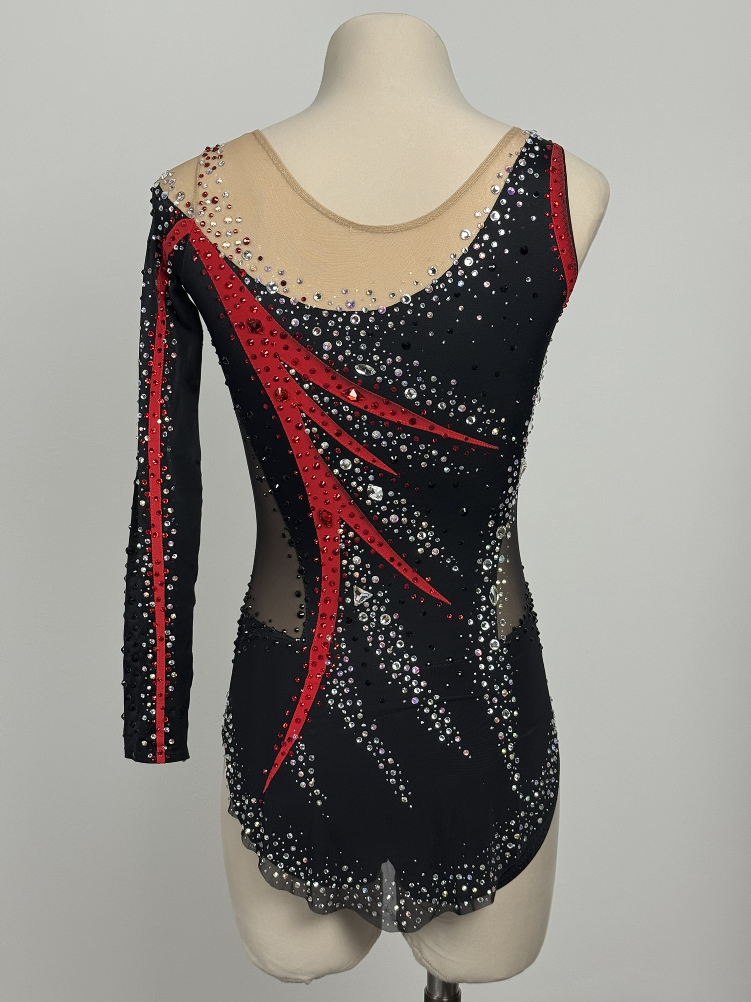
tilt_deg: -8.2
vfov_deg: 39.7
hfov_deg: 30.3
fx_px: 1388
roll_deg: +0.2
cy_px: 501
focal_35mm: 48
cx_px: 376
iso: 100
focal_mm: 6.76
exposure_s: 1/100
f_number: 1.78
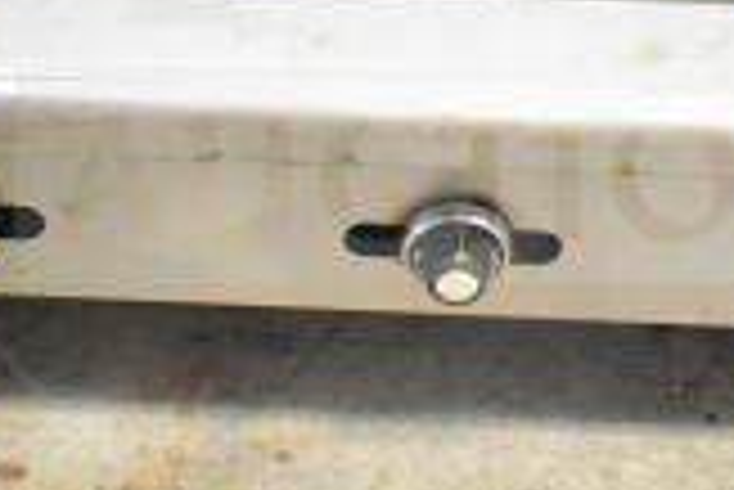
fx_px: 2286
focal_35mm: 112
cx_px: 518
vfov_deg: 12.0
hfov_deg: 18.2
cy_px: -74
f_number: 3.8
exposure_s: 1/30
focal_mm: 20
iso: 1800
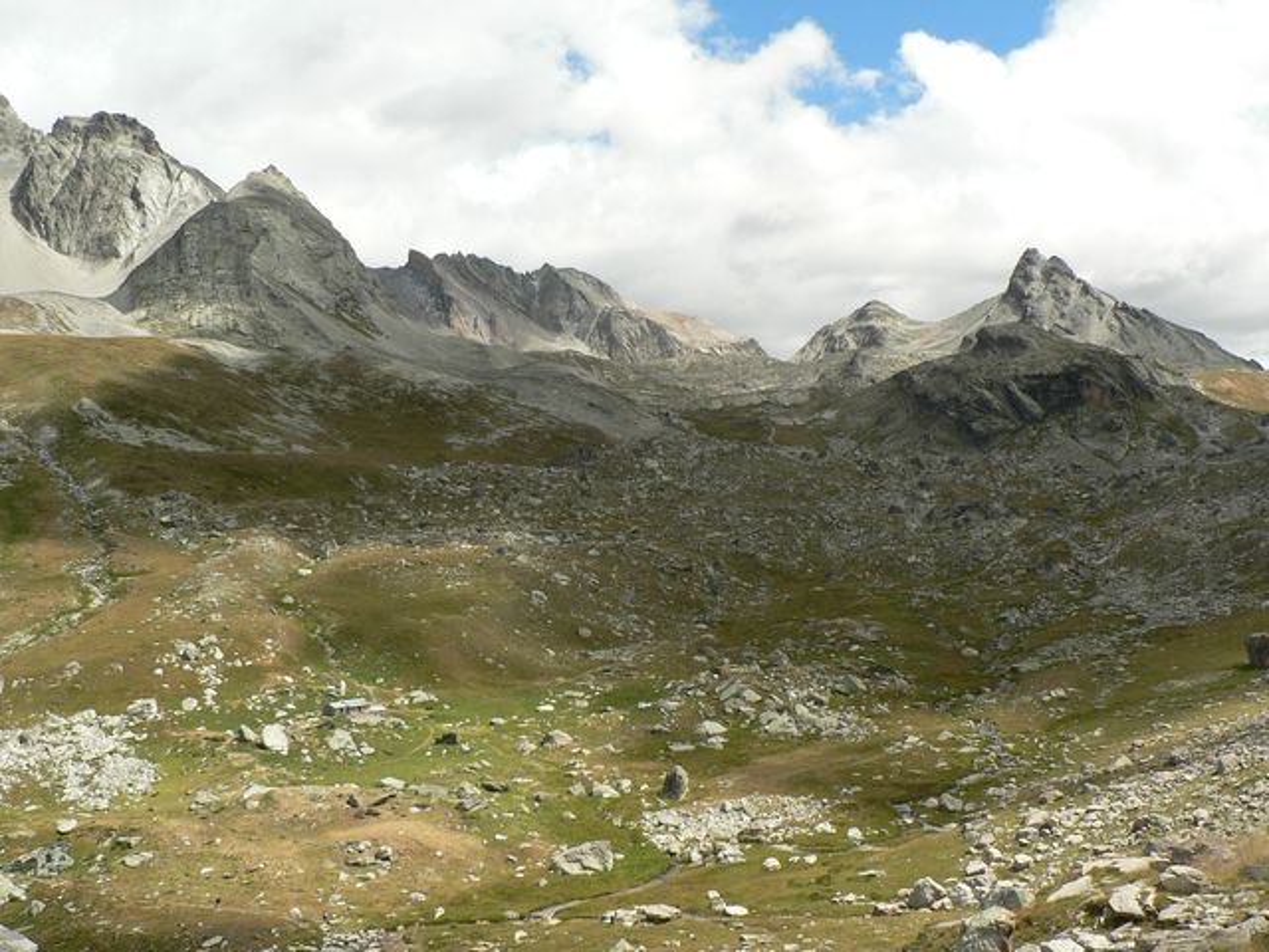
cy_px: 476
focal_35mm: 36
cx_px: 634
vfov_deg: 39.7
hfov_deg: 51.4
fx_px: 1320
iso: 100
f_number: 4
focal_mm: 6
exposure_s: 1/1000
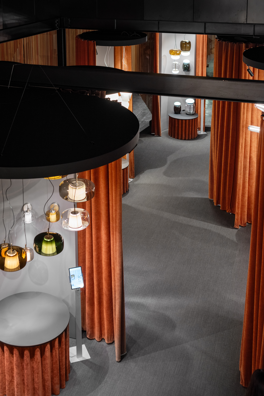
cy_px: 198
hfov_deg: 28.1
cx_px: 132
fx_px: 528
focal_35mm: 48
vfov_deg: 41.1
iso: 400
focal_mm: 48
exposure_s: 1/60
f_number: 4
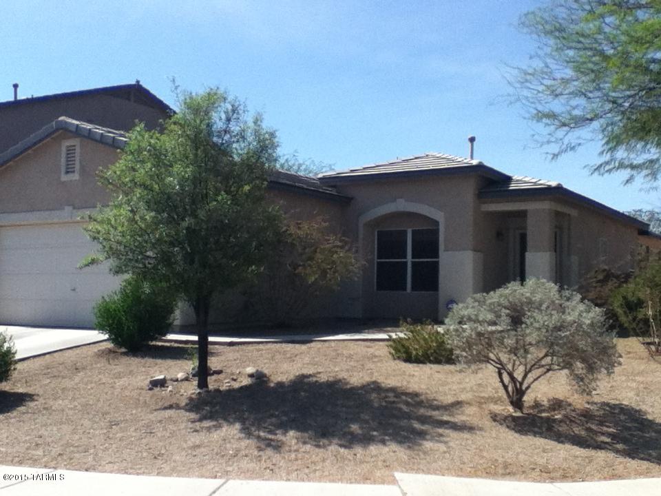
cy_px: 248
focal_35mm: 32
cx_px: 330
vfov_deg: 44.2
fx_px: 611
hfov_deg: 56.8
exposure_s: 1/1574
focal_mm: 3.85
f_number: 2.4
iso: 80
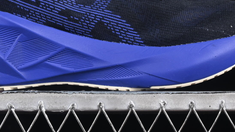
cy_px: -23
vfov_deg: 6.6
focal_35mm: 183
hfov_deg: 11.8
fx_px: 1140
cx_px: 83
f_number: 6.3
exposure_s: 1/60
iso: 160
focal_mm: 50
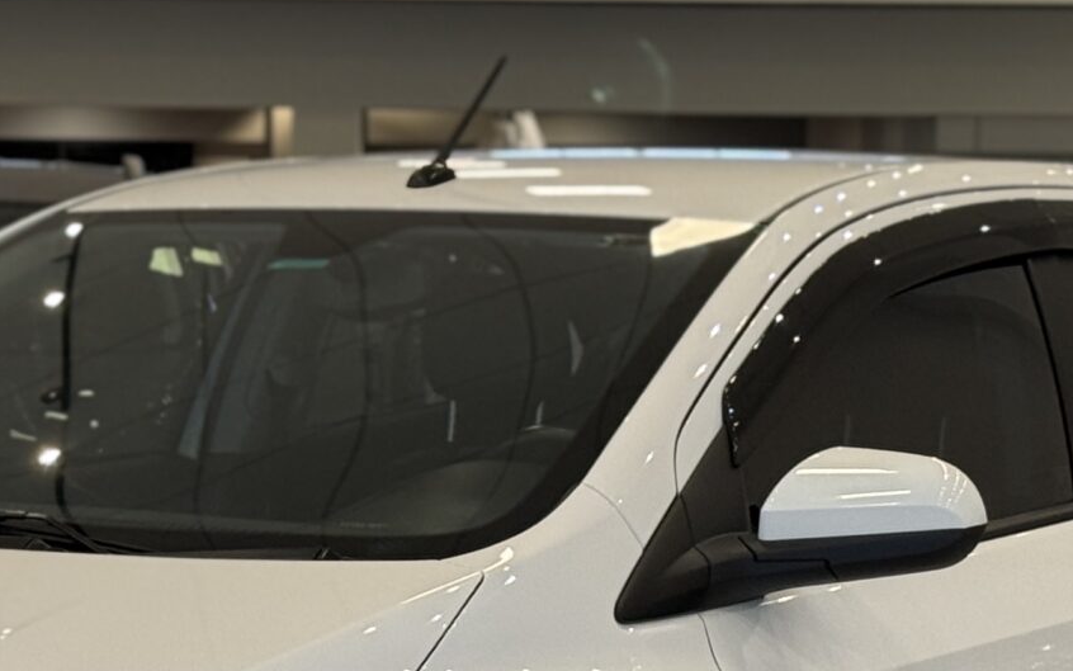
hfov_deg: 13.6
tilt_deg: -4.6
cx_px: 363
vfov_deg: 8.5
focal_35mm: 154
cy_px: 691
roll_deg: -0.4
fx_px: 4504
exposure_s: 1/60
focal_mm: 6.76
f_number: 1.78
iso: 100
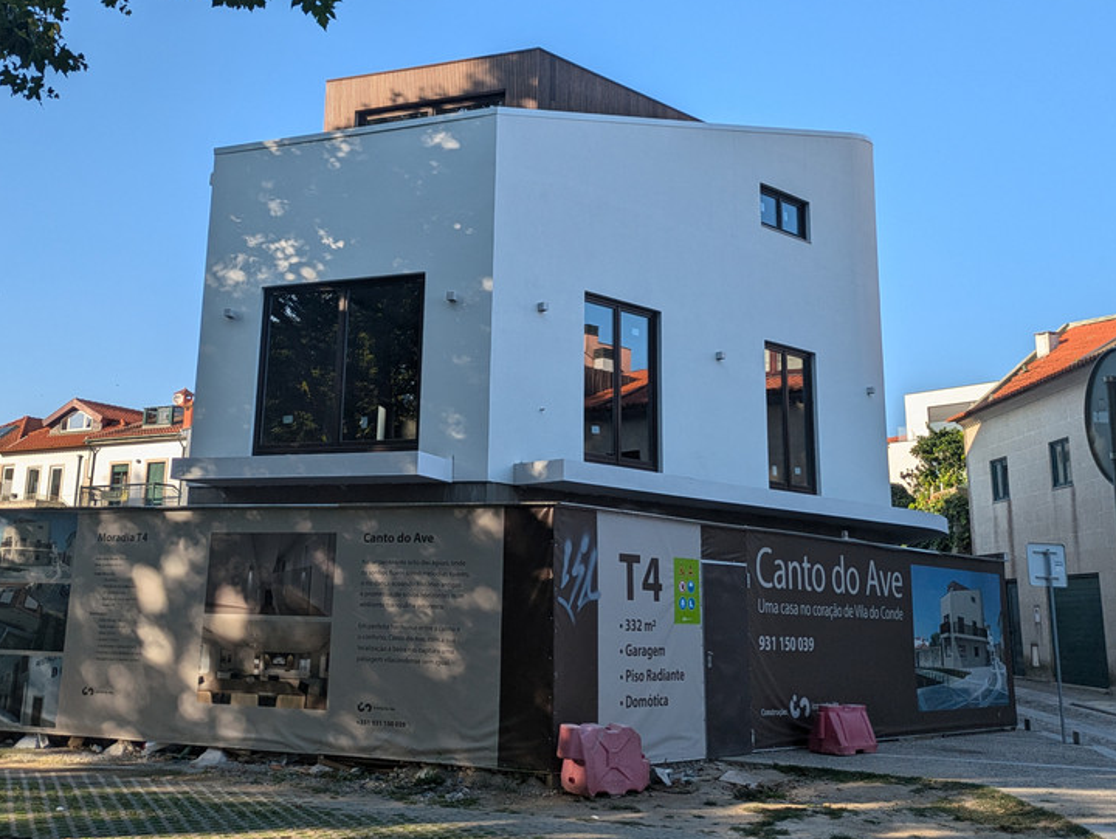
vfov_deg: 38.4
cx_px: 486
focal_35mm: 37
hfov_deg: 50.0
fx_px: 1194
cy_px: 299
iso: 37
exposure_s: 1/1247
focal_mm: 5.43
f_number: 1.89
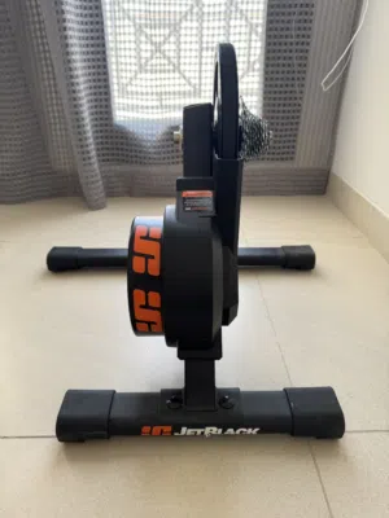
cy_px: 259
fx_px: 360
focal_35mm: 24
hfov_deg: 56.8
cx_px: 194
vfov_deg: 71.6
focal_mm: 6.76
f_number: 1.78
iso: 200
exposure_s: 1/111
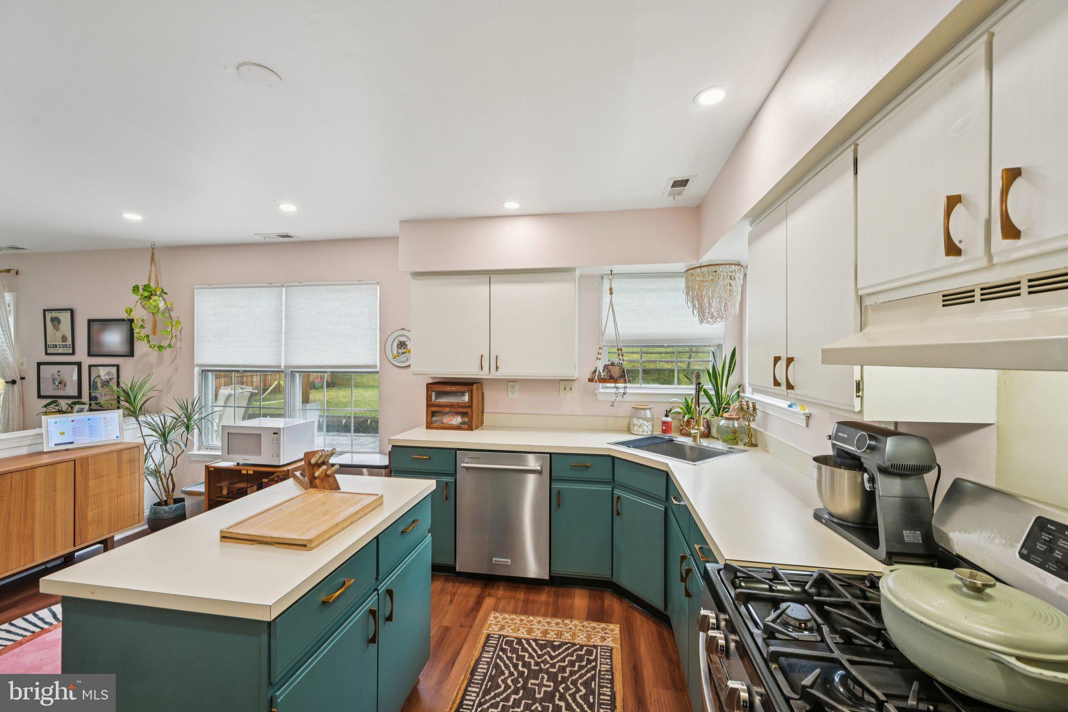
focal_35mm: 14
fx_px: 415
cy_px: 356
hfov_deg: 104.3
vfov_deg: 81.2
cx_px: 534
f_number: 8
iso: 360
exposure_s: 1/15
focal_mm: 14
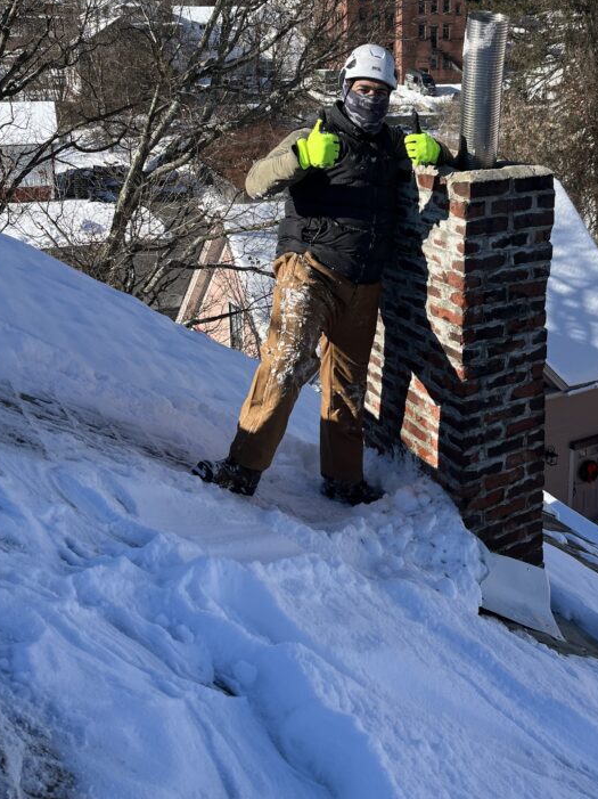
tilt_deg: -12.4
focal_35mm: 38
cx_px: 387
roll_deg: +0.0
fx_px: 876
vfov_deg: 47.6
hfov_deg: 37.4
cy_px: 225
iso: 50
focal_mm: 5.1
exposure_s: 1/2825
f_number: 1.6
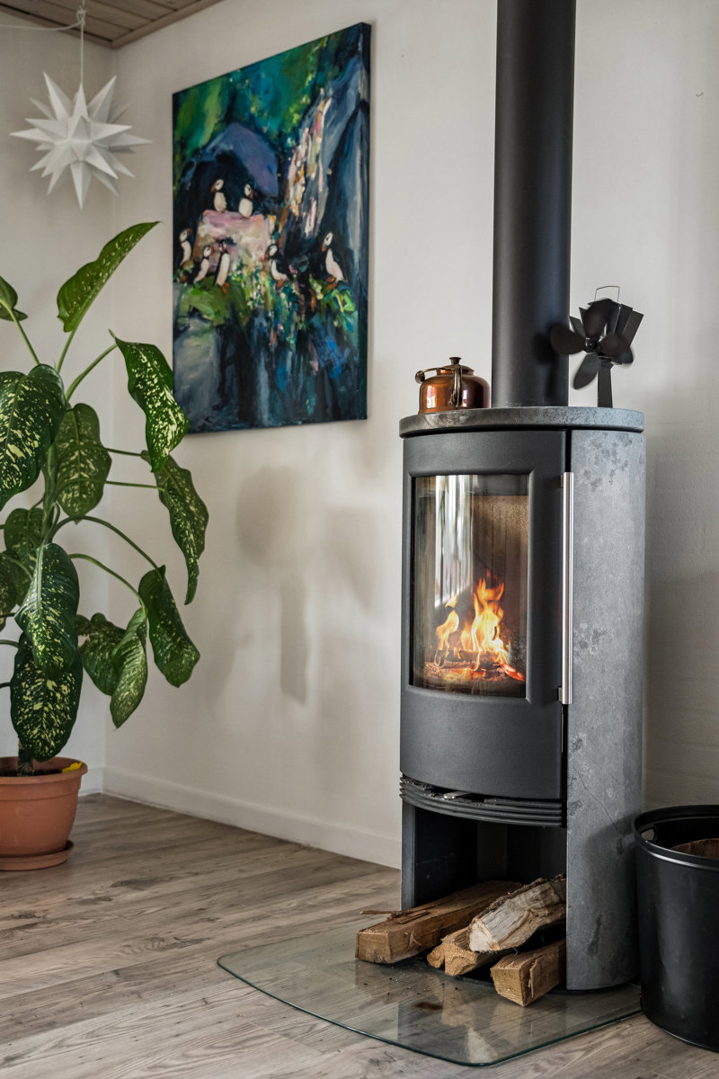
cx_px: 360
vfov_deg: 44.5
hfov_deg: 30.5
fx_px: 1318
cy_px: 540
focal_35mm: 44
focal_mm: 44
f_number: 2.8
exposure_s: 1/160
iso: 1600
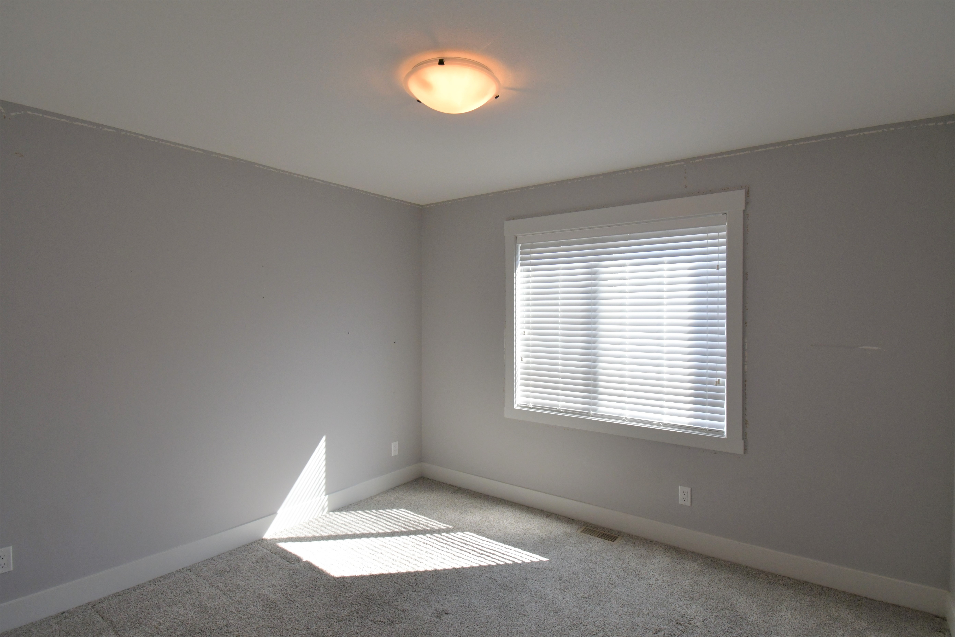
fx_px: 477
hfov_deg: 90.0
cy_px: 318
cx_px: 478
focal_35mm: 18
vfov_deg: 67.4
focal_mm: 12
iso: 1100
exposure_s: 1/250
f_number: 8
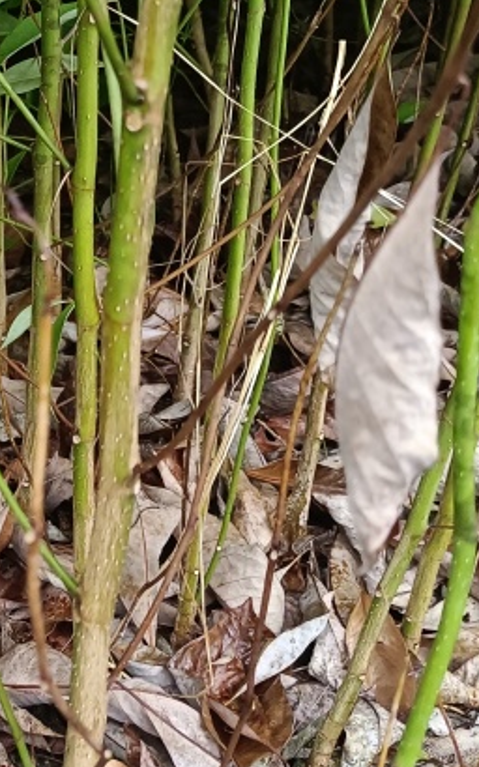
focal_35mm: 69
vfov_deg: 29.6
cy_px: 263
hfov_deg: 17.6
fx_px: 1442
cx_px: -152
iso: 1314
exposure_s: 1/25
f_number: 1.79
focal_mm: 4.71
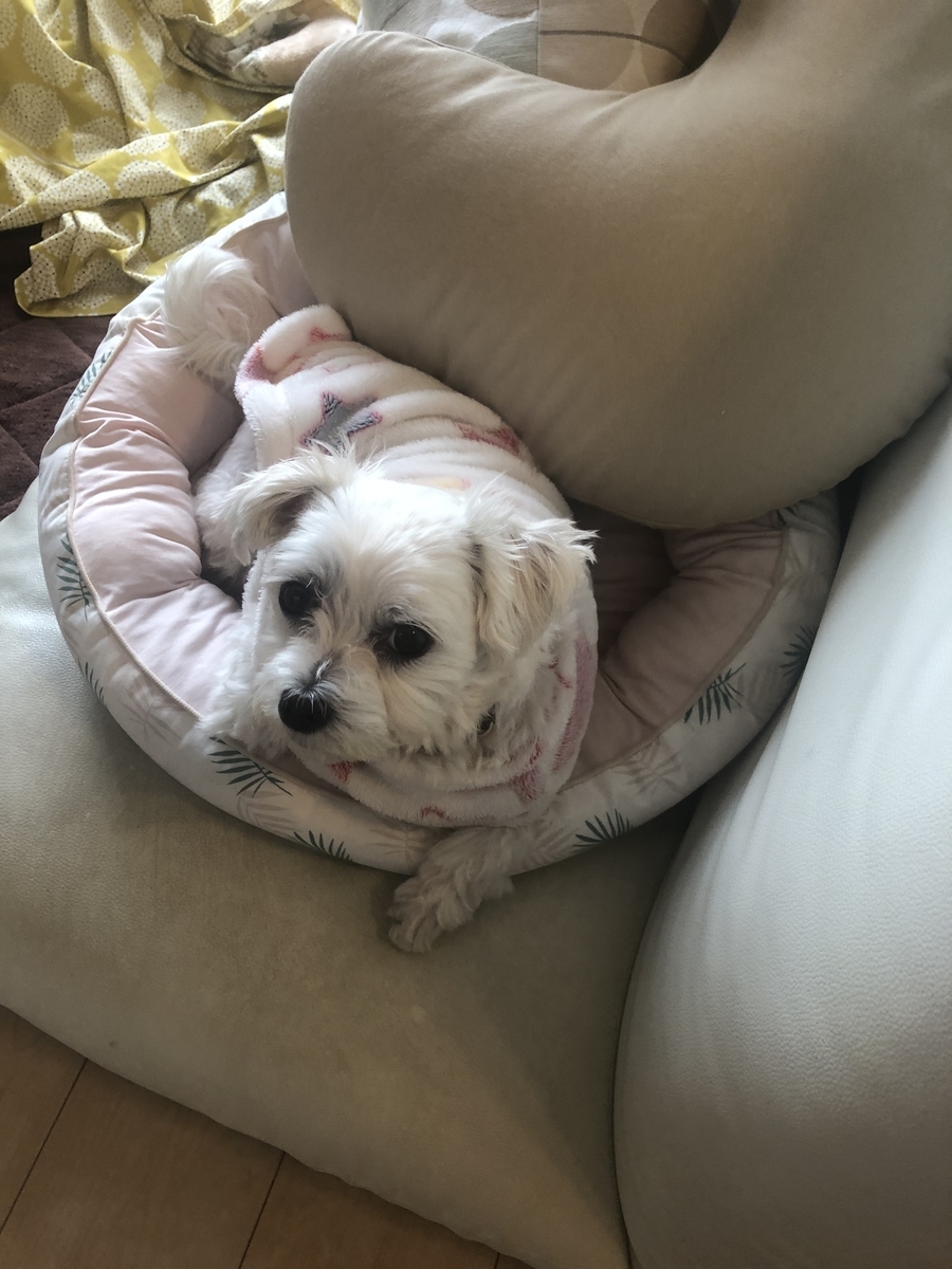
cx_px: 476
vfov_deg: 63.4
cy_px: 634
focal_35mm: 28
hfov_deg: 49.7
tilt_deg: -57.9
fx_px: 1027
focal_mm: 3.99
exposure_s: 1/30
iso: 40
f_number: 1.8
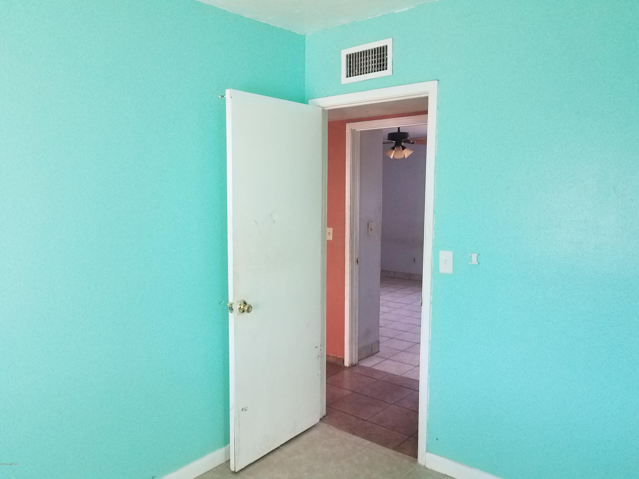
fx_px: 480
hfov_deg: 67.3
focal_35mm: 26
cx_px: 320
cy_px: 240
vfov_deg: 53.1
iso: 160
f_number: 1.7
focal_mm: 4.2
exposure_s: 1/60
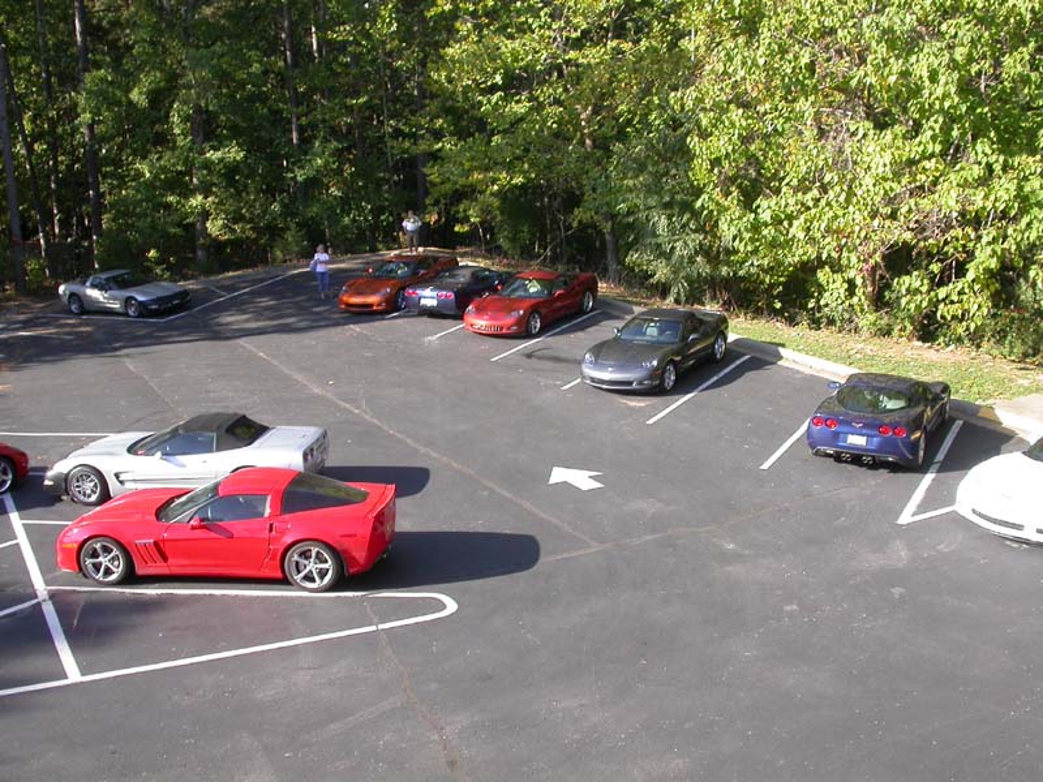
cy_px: 391
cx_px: 522
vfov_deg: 37.7
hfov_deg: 49.0
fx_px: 1145
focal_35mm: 38
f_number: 5.3
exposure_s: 1/140
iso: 100
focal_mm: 7.85
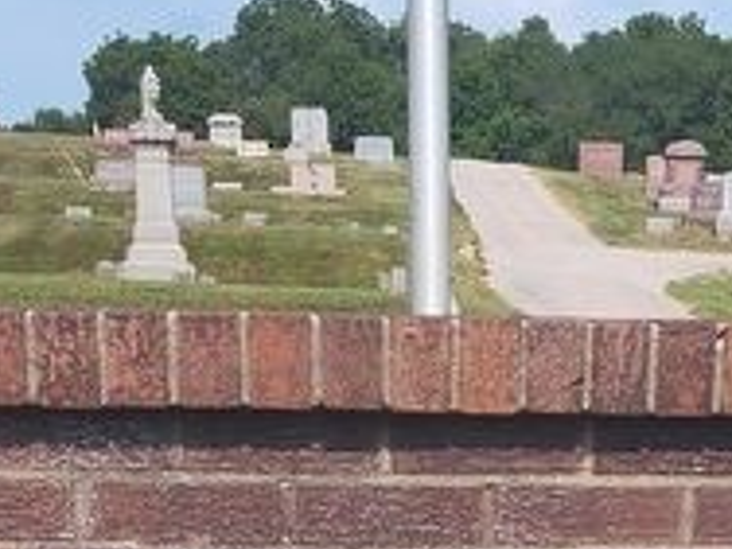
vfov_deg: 13.1
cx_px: 514
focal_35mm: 98
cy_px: 1082
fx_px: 2072
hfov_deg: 19.9
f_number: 1.8
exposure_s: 1/1421
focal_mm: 5.56
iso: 100
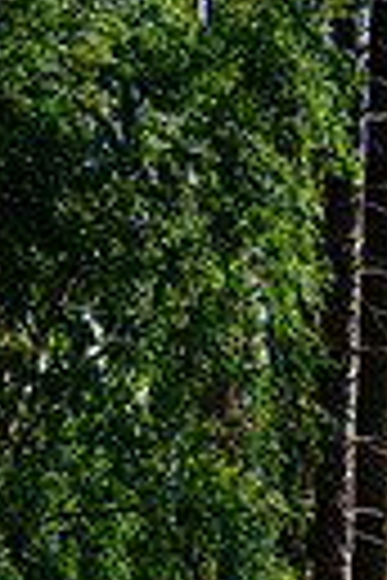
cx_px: 1246
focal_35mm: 1351
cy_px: 798
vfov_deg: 1.5
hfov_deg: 1.0
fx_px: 21783
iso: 800
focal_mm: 300
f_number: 5.3
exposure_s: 1/2000
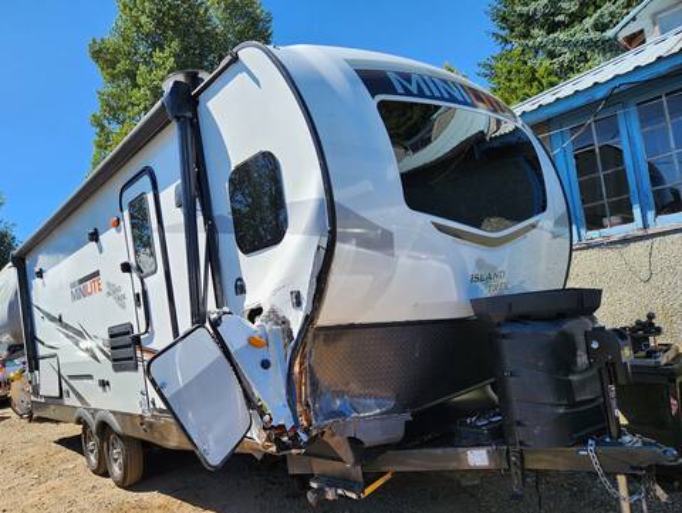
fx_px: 454
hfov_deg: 73.9
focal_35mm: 23
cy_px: 256
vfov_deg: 59.0
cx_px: 341
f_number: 1.8
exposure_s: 1/1111
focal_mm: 5.4
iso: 20
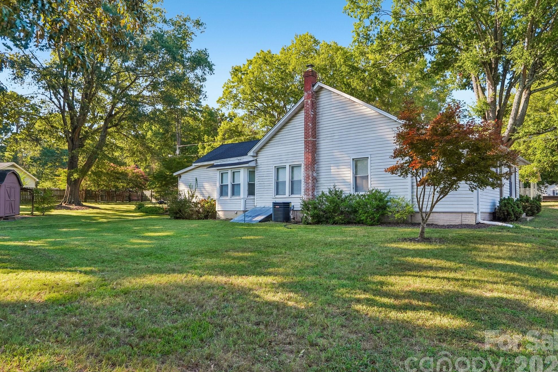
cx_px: 285
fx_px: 400
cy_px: 192
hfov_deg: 69.8
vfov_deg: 49.9
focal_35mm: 26
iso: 200
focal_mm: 16.5
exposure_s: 1/30
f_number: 8
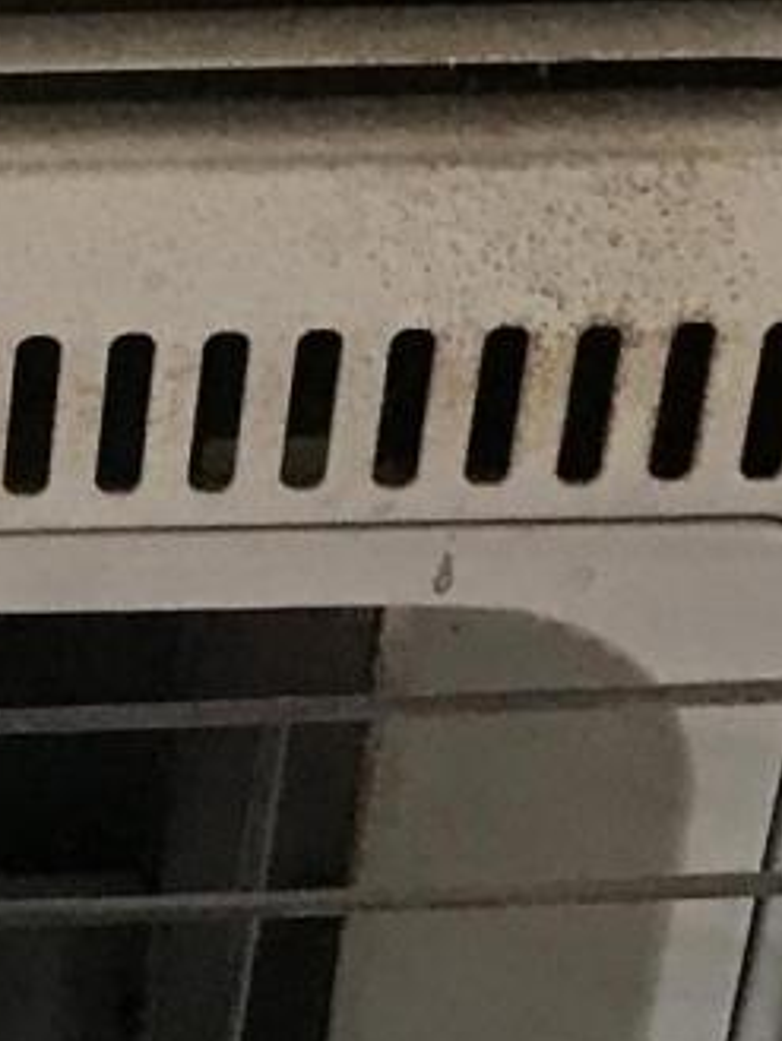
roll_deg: +0.1
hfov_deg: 8.3
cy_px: 525
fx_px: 5117
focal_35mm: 170
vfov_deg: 11.6
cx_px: -766
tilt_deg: -32.4
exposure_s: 1/15
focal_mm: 3.99
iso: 100
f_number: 1.8
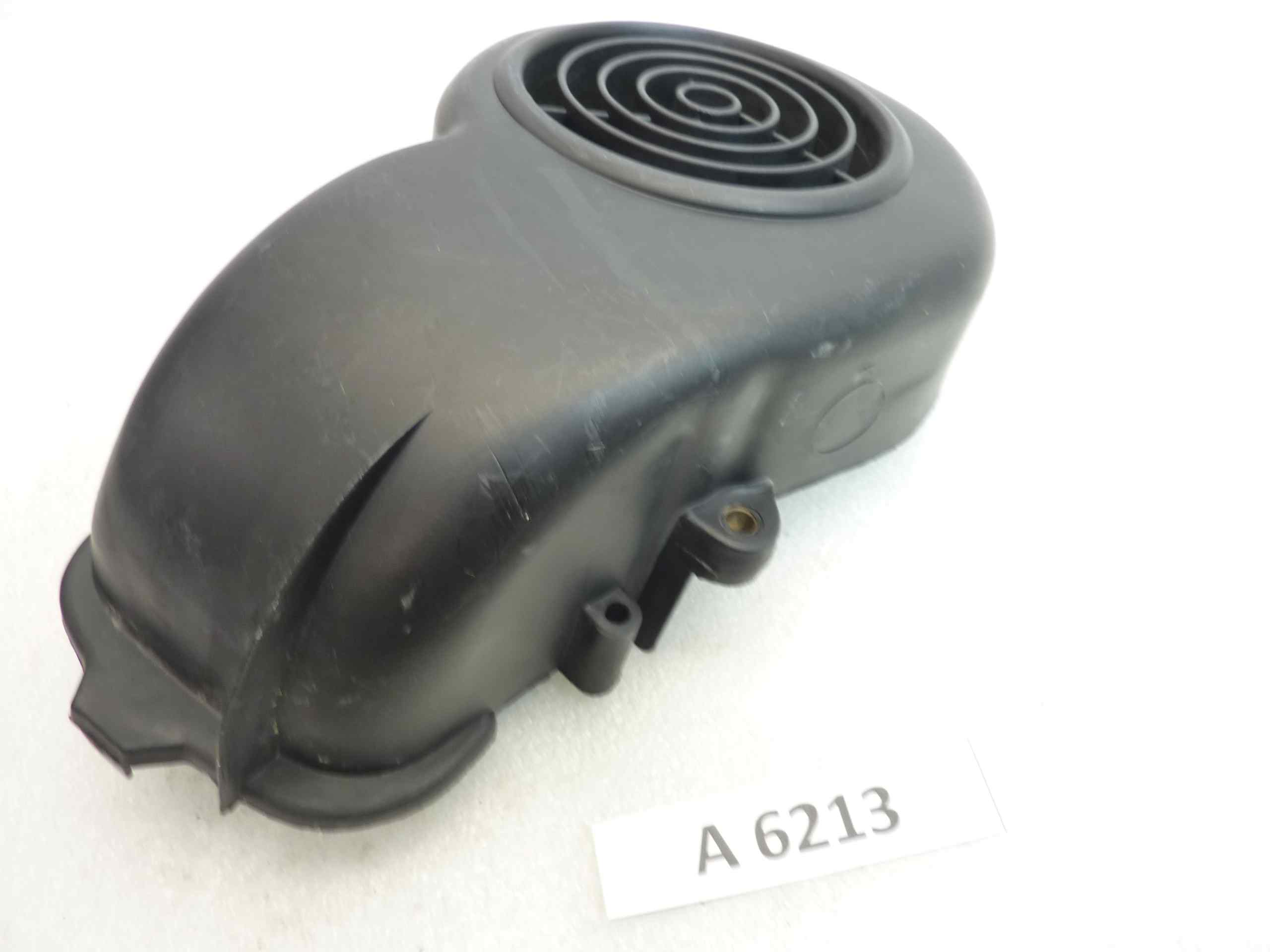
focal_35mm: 25
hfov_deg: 69.4
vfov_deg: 54.9
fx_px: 917
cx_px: 635
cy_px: 476
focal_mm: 4.1
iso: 125
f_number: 3.3
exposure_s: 1/8
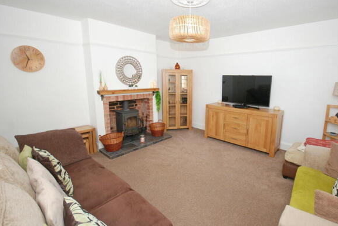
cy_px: 107
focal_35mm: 17
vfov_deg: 70.6
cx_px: 190
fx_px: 160
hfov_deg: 92.7
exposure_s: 1/60
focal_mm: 10
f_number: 4
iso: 400
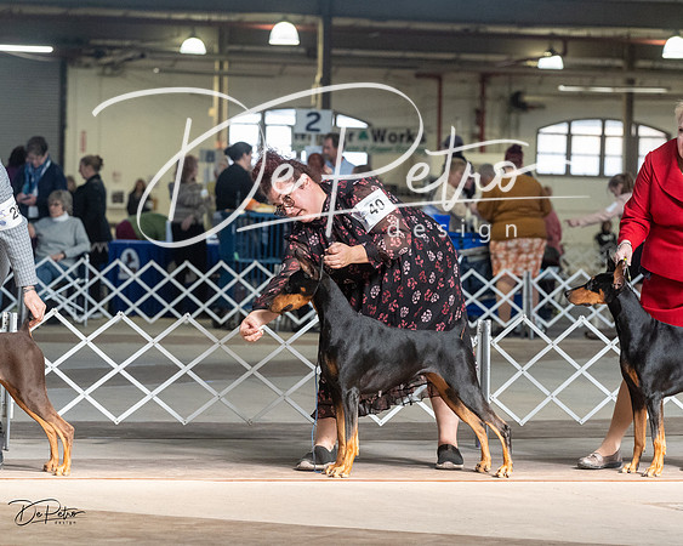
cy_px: 273
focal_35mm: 142
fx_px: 2867
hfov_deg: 13.6
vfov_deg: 10.9
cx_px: 342
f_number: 5
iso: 6400
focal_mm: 126
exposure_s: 1/400
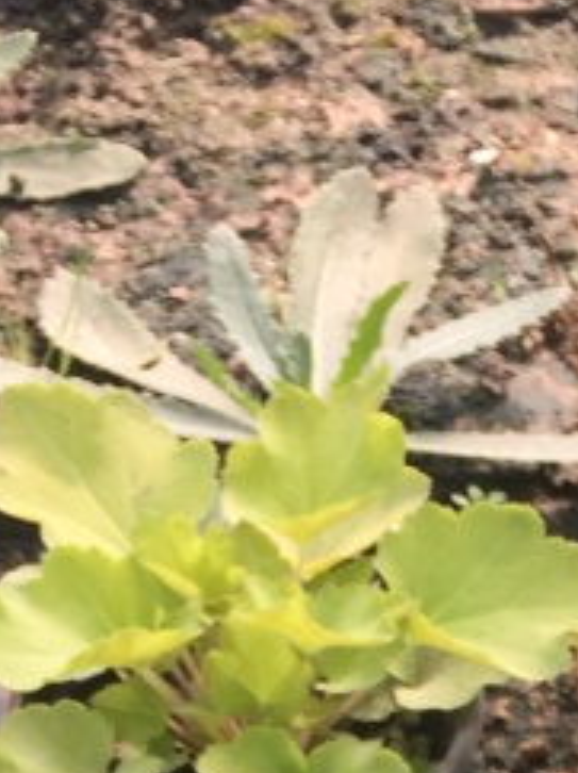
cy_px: 1372
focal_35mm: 128
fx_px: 2855
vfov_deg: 13.8
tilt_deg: -55.2
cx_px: 658
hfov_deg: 11.4
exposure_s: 1/439
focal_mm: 4.15
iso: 32
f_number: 2.2
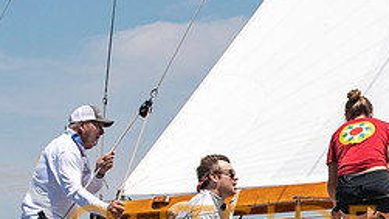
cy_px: 217
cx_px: 401
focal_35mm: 290
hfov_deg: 7.4
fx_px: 2990
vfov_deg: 4.2
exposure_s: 1/2500
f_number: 5.6
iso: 320
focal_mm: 80
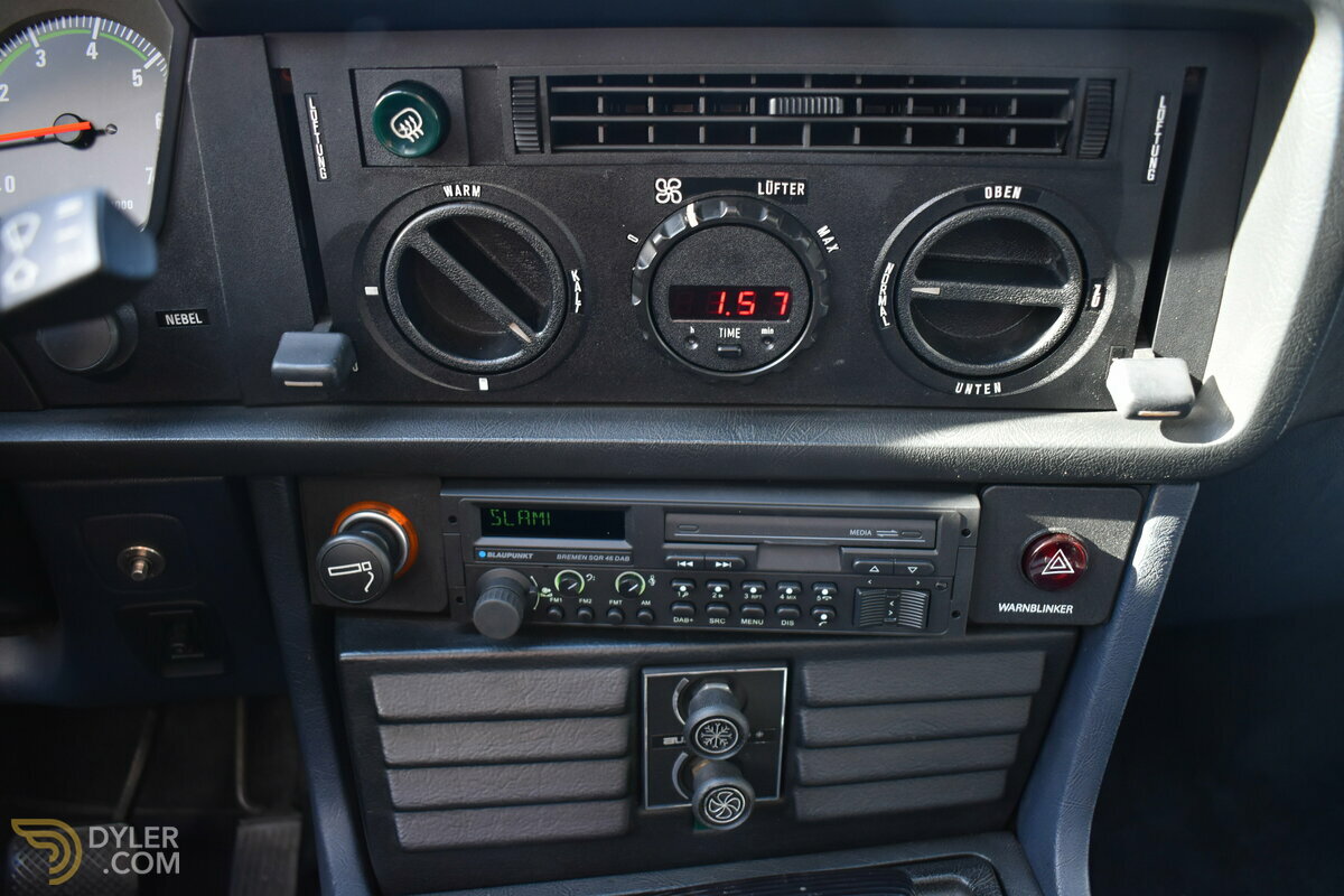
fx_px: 1120
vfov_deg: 43.6
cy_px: 448
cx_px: 672
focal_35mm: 30
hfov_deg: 61.9
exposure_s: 1/125
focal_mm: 20
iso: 800
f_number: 3.8
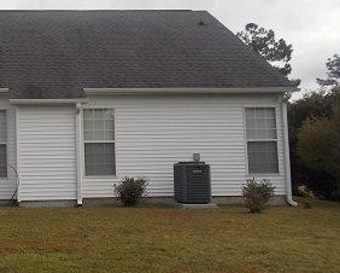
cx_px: 6
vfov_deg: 28.1
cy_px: 112
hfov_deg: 32.2
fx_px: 544
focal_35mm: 54
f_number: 8
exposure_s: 1/160
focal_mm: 4.6
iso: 80
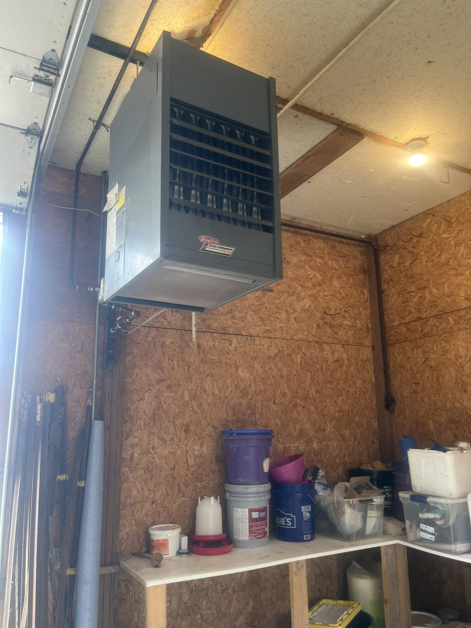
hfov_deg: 53.1
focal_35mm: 26
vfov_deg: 67.3
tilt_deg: +11.5
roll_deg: +2.2
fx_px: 472
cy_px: 314
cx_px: 236
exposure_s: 1/120
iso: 50
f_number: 1.6
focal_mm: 5.1
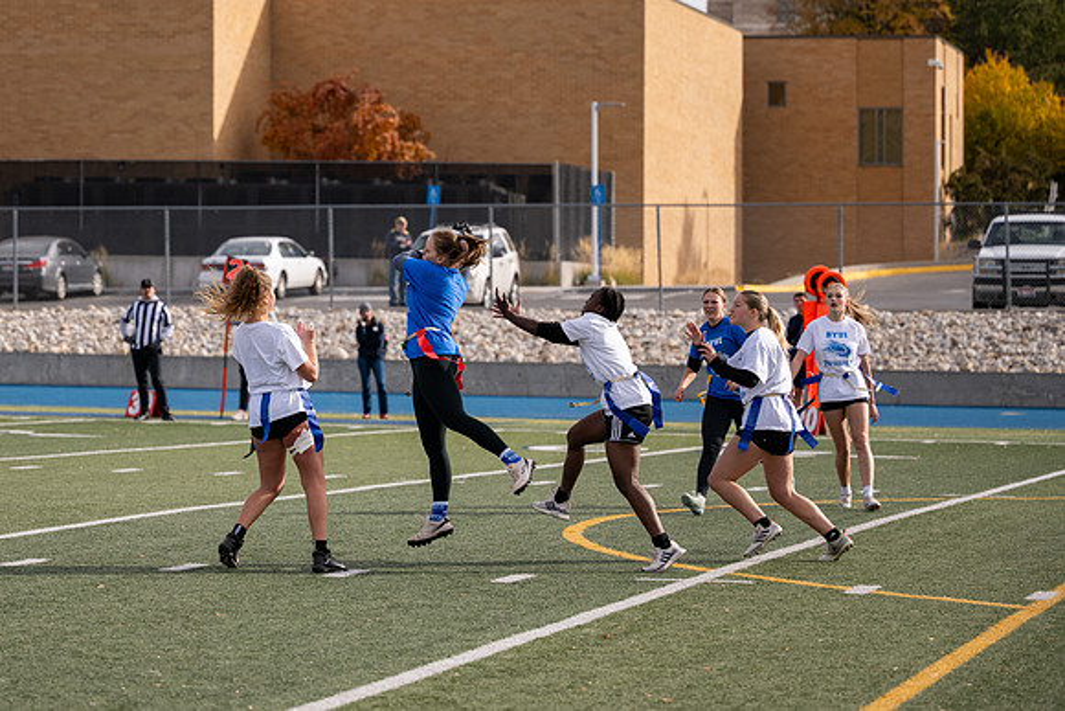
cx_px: 331
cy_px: 319
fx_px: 4010
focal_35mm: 136
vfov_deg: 10.1
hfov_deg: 15.1
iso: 200
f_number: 2.8
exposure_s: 1/4000
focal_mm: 94
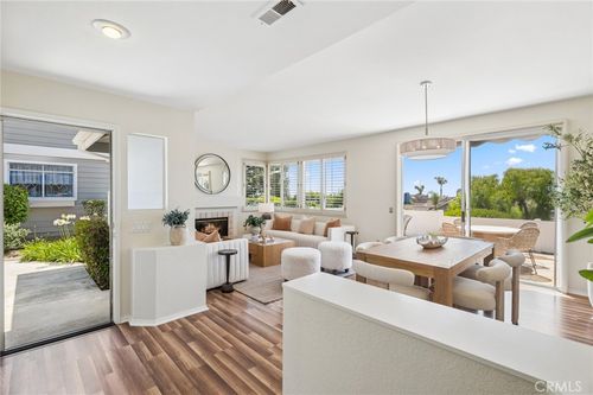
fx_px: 263
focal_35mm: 16
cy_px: 198
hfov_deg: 96.8
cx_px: 296
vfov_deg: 73.7
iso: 200
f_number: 9
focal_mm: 16
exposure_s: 1/125
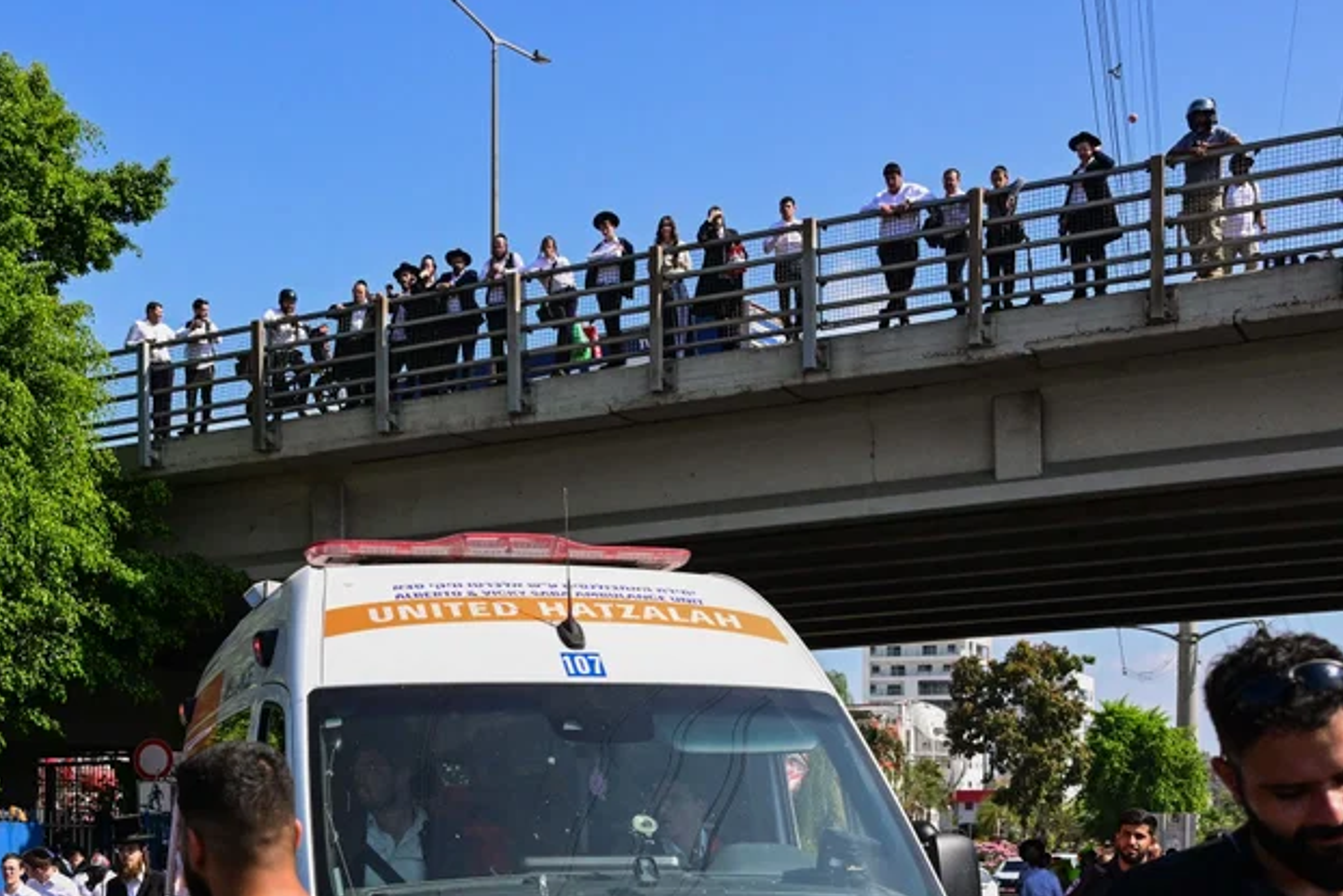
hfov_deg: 36.5
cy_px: 867
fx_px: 2015
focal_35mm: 54
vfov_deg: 24.1
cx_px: 438
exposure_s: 1/16000
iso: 2000
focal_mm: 24
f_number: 4
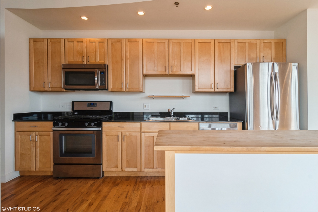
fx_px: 159
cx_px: 159
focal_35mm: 18
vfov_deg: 67.4
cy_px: 106
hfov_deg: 90.0
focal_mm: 12
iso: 200
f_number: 8
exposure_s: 1/20
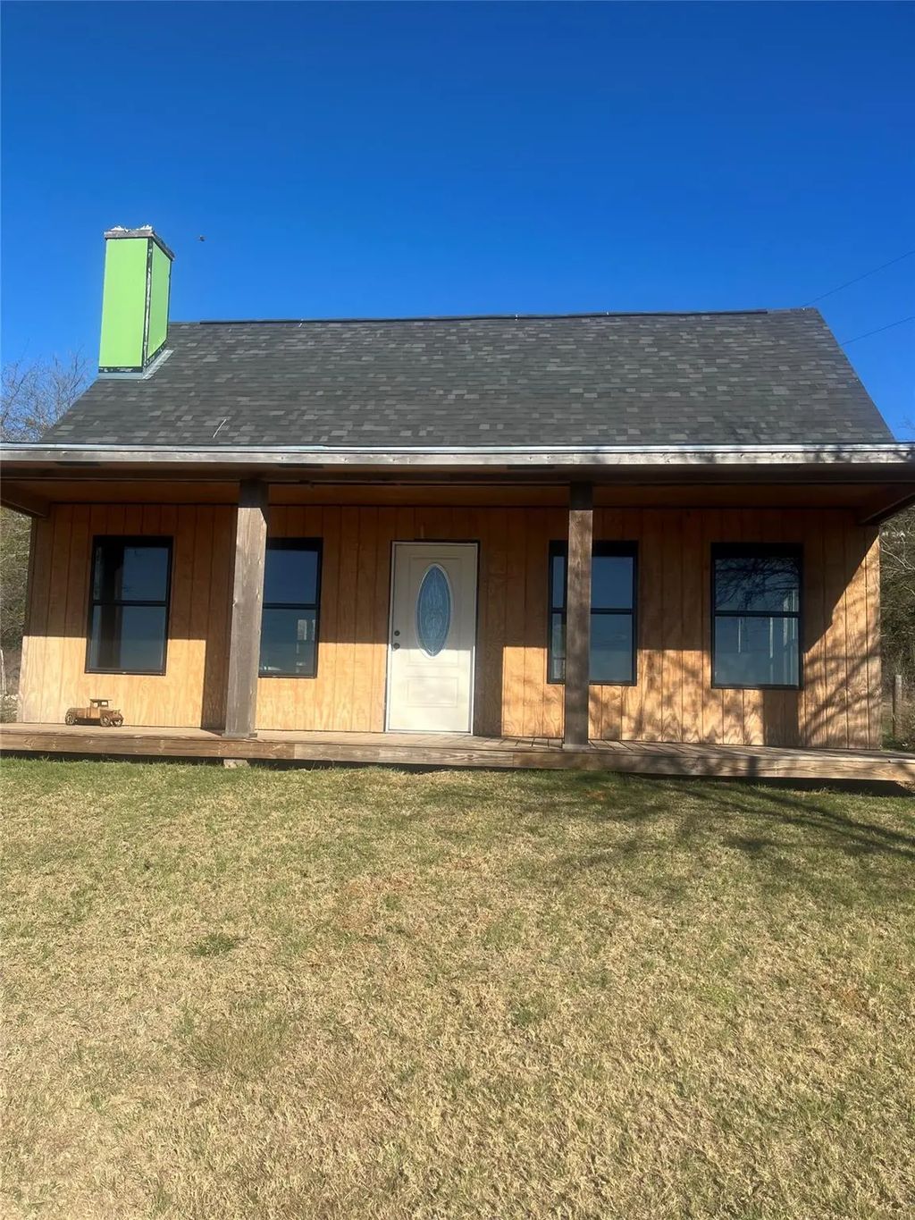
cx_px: 458
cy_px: 610
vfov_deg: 67.3
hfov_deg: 53.1
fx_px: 916
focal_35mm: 26
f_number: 1.6
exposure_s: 1/2755
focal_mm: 5.1
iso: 50
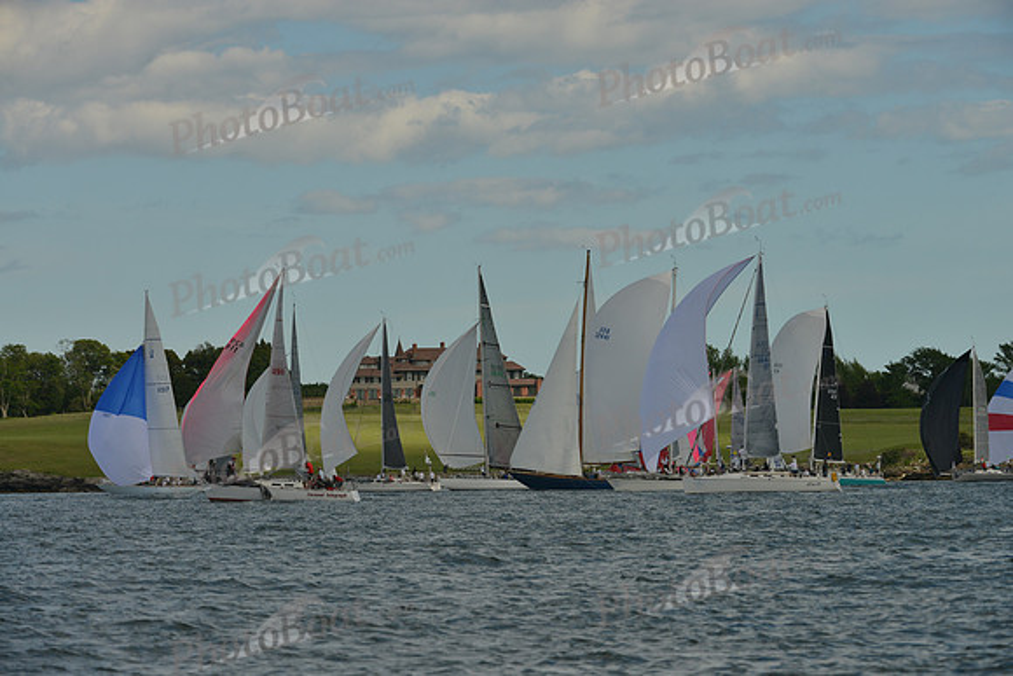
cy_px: 338
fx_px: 5629
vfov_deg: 6.9
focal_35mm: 200
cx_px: 506
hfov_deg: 10.3
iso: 400
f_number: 10
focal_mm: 200
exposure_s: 1/1250
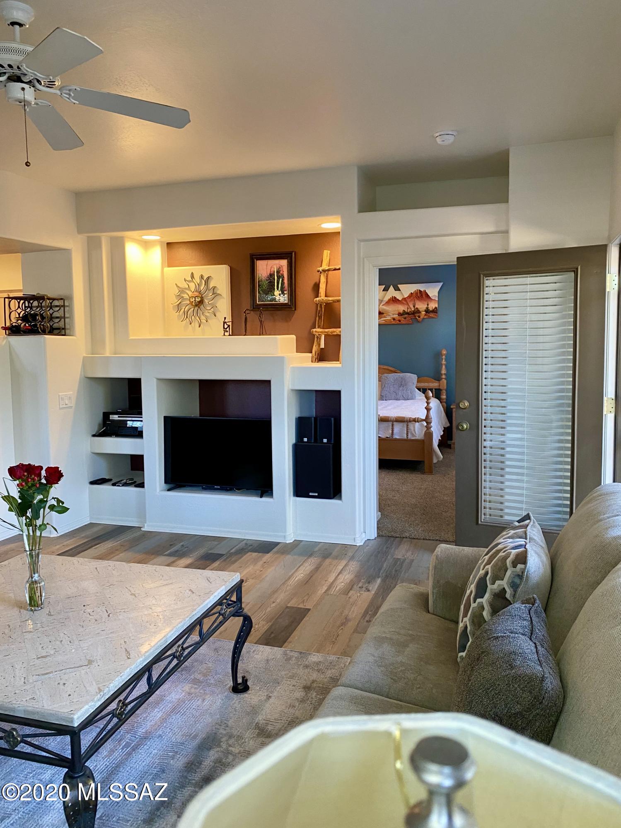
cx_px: 310
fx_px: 622
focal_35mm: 26
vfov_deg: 67.3
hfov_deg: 53.1
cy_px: 414
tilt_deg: -4.3
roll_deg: +0.4
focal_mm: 4.25
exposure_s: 1/60
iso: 200
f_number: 1.8
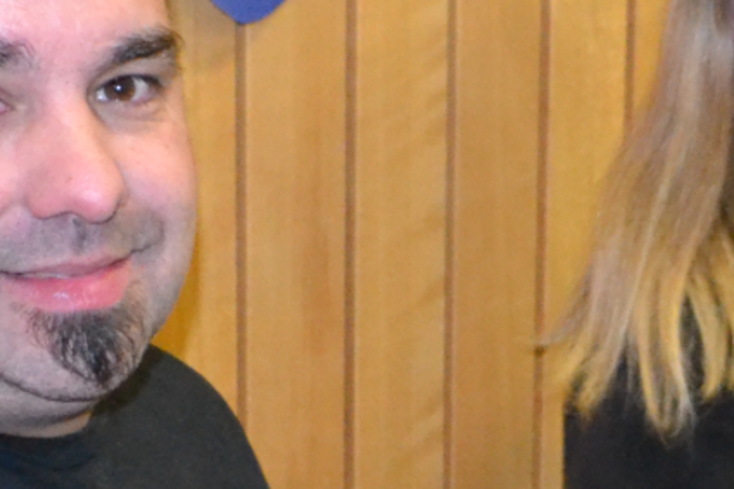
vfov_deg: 8.6
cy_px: 308
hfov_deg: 12.9
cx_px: 584
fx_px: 3240
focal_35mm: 159
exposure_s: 1/60
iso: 3200
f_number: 3.8
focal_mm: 22
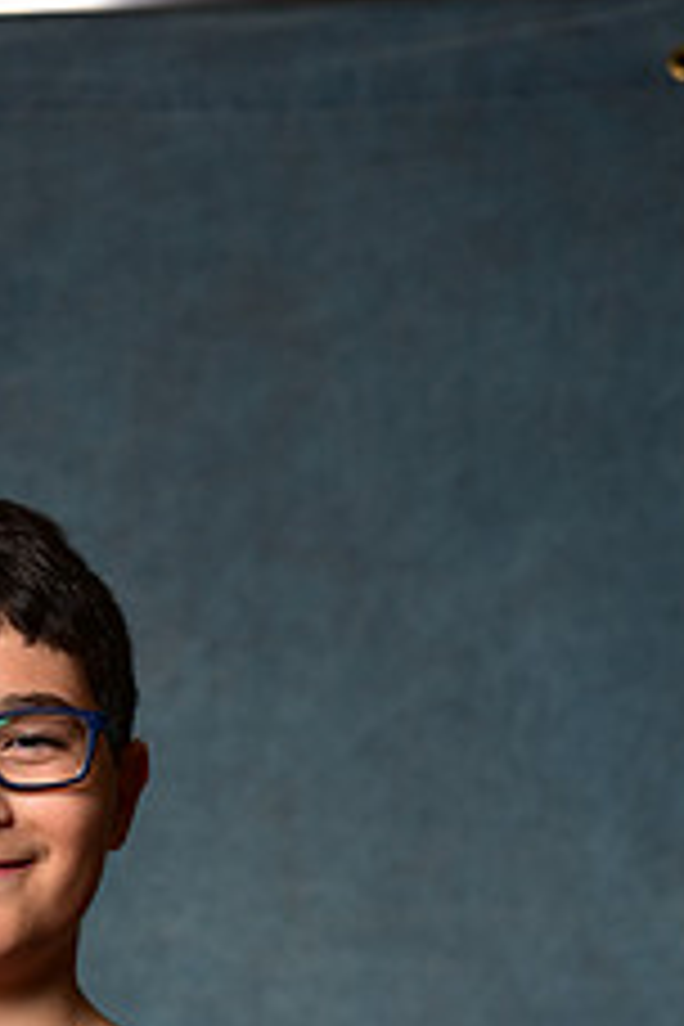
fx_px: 5073
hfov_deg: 7.7
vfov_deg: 11.3
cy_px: 1292
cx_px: -70
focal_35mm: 178
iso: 100
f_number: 5
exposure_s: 1/200
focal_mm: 70
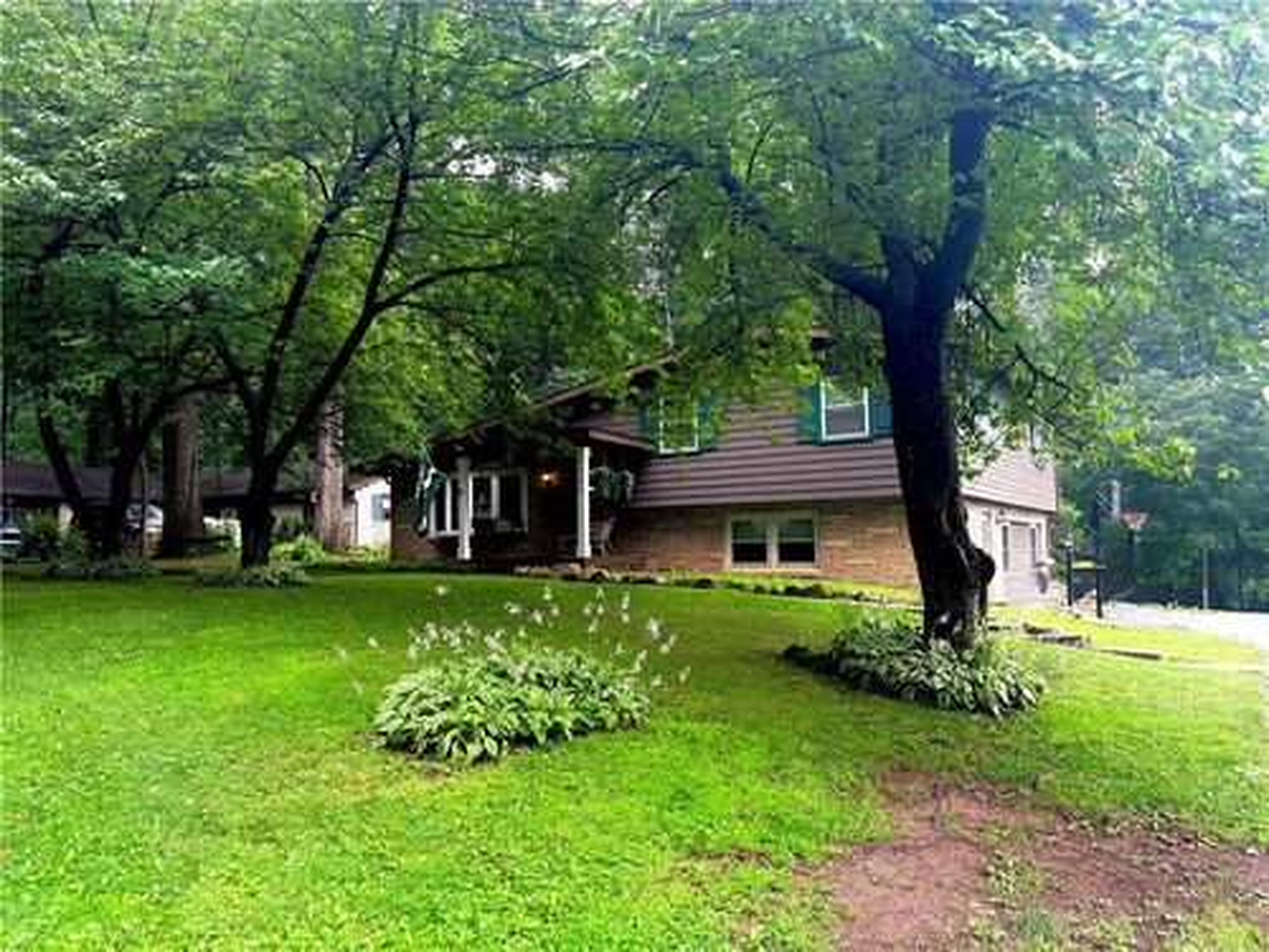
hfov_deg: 67.3
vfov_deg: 53.1
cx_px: 634
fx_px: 953
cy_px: 476
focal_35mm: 26
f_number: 1.6
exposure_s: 1/122
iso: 50
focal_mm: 5.96
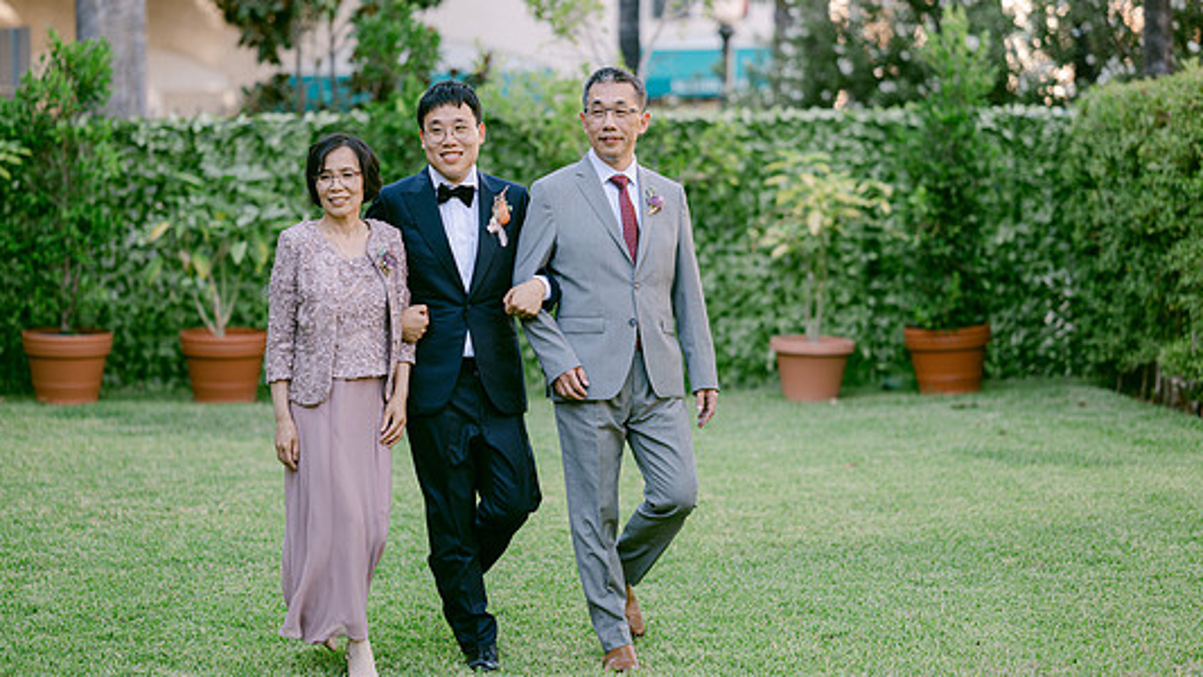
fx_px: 3095
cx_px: 569
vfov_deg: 12.5
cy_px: 328
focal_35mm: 97
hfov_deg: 22.0
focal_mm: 85
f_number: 1.8
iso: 80
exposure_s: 1/250
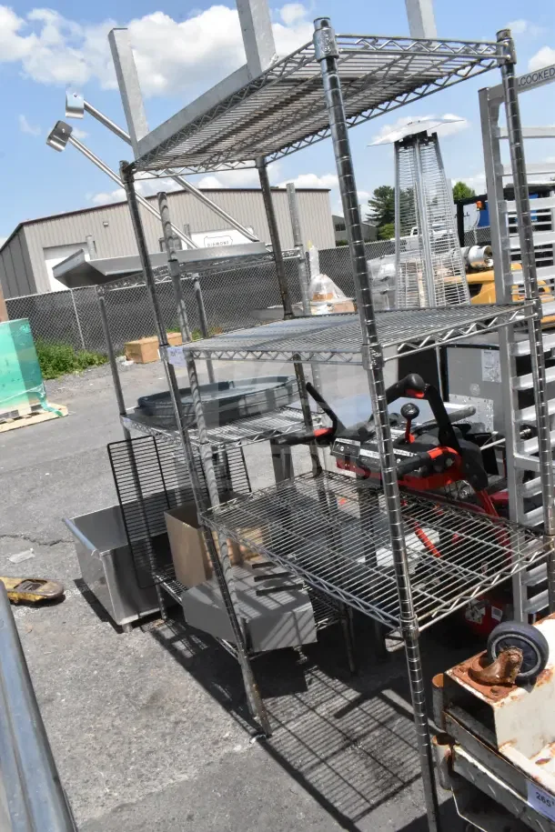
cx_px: 278
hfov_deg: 47.9
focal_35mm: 27
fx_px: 624
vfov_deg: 67.4
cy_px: 416
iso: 6400
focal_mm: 18
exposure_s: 1/2500
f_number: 22
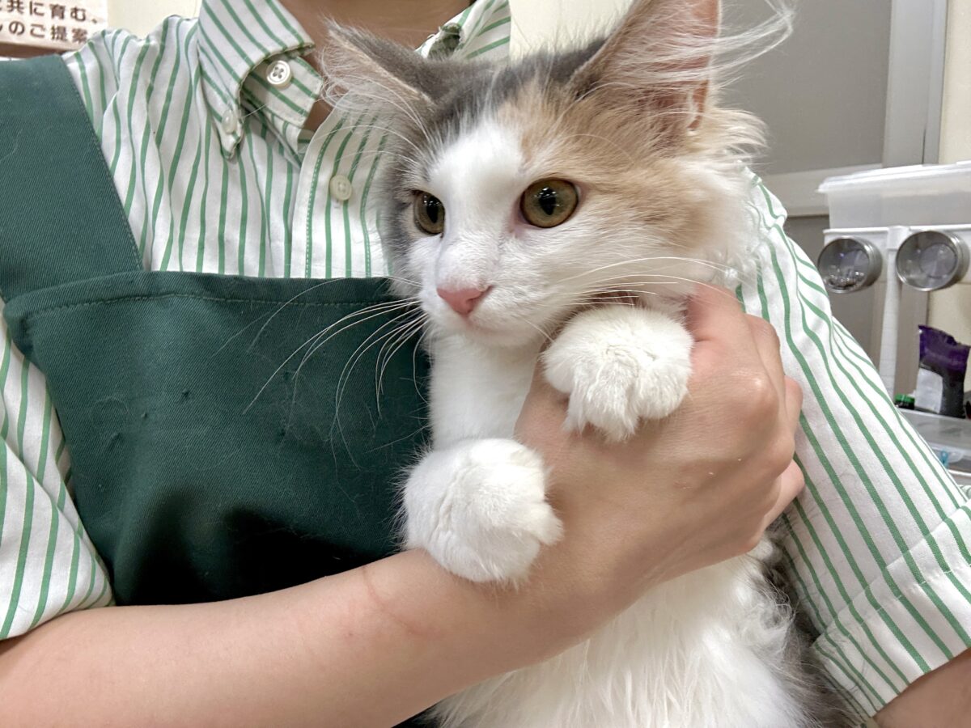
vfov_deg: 58.9
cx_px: 486
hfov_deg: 73.9
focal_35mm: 23
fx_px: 645
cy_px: 364
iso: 80
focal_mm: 2.69
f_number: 1.9
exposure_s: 1/88
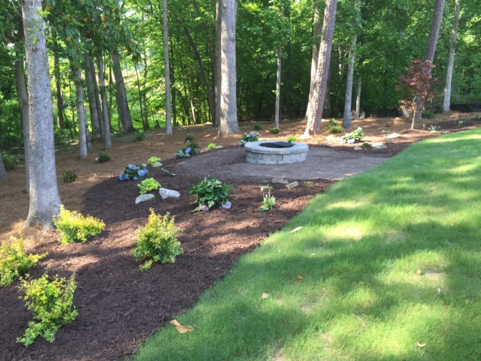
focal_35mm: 29
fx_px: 403
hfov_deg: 61.7
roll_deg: -0.8
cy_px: 180
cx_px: 240
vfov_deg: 48.2
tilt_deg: -13.9
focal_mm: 4.15
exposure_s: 1/120
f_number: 2.2
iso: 50
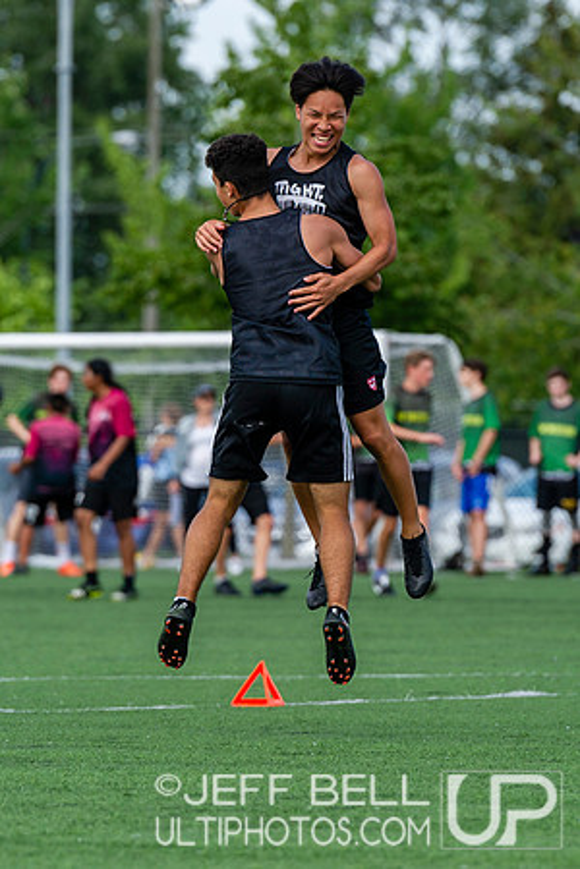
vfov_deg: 5.3
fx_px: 9430
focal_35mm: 390
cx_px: 280
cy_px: 435
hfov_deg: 3.5
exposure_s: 1/1250
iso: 320
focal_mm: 200
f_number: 4
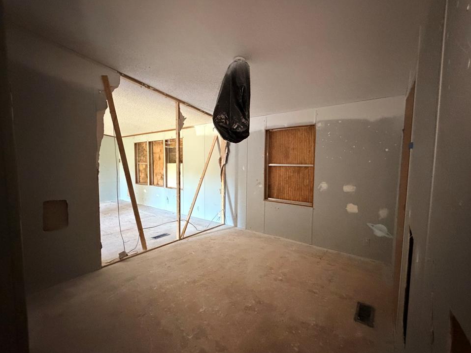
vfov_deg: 81.7
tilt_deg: -4.2
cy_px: 179
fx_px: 204
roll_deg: -1.0
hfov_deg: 98.1
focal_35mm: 15
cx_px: 244
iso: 1250
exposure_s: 1/42
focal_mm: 2.22
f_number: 2.2
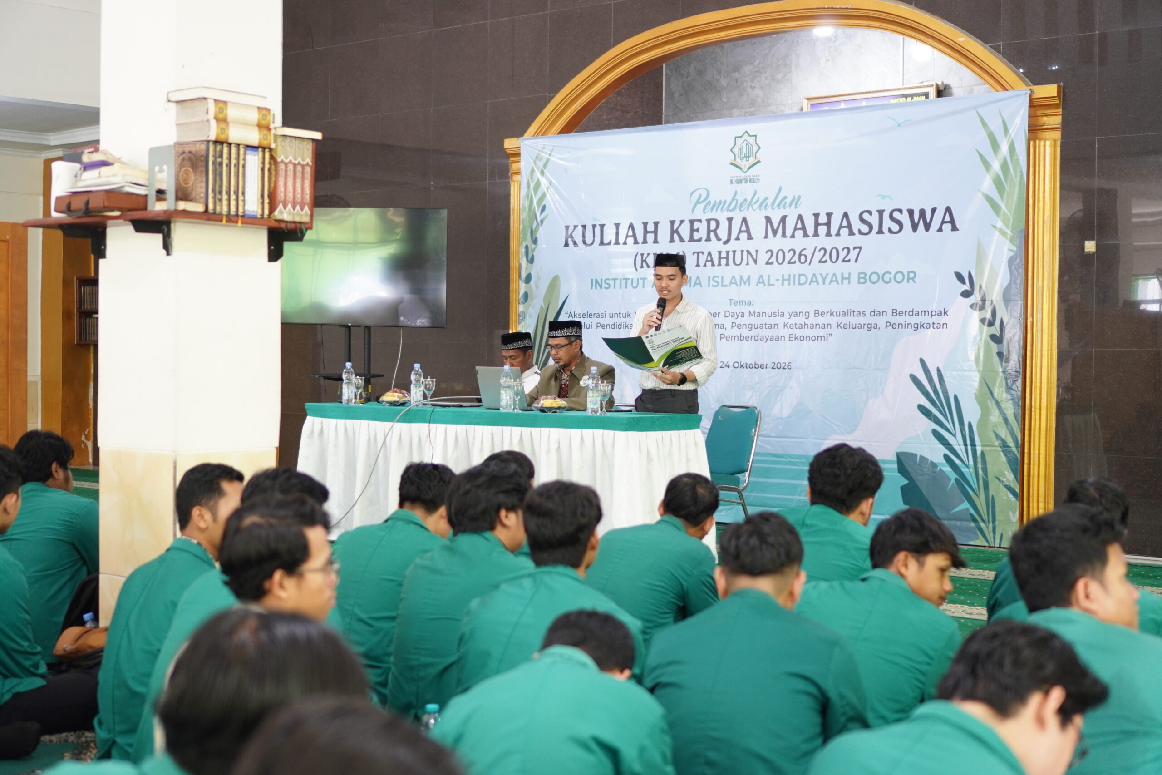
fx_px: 1695
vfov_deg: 25.8
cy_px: 388
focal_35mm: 52
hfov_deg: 37.8
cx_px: 581
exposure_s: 1/100
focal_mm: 35
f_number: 1.8
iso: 400
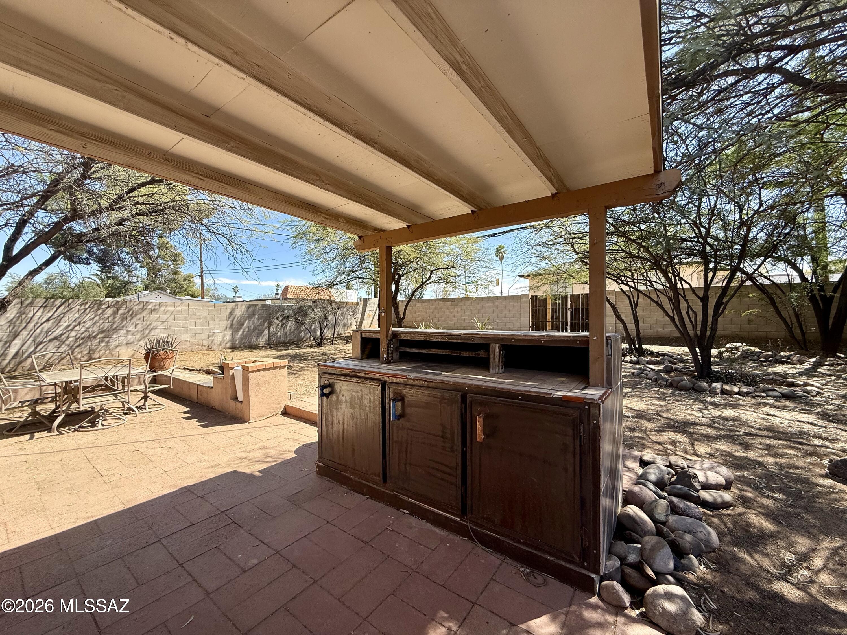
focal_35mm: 14
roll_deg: +0.3
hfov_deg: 102.1
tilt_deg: -0.5
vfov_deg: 85.7
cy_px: 318
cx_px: 424
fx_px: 343
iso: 50
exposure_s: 1/799
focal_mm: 2.22
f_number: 2.2
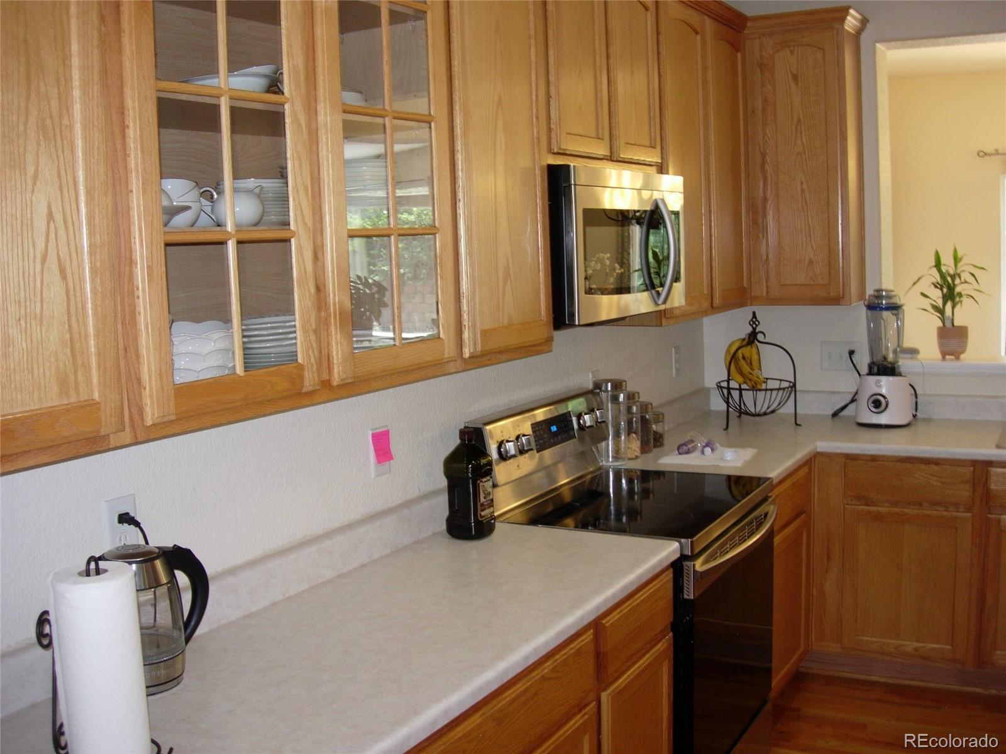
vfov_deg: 37.7
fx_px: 1104
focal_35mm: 38
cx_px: 503
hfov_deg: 49.0
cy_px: 377
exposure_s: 1/32
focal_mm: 7.8
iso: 79
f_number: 2.8
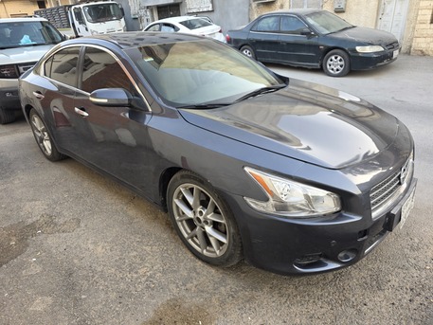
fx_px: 288
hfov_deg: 73.9
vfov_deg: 58.9
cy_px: 162
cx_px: 216
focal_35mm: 23
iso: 64
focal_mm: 6.3
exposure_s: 1/120
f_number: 1.7
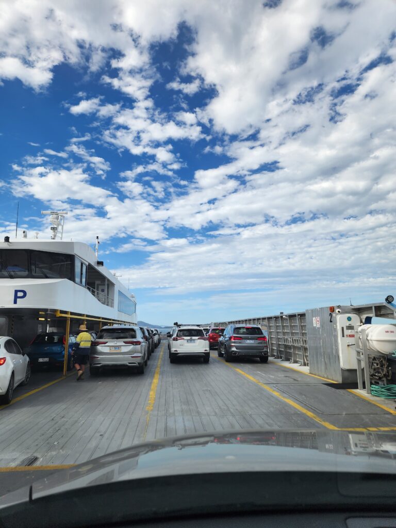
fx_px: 351
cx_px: 198
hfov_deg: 58.9
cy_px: 264
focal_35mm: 23
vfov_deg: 73.9
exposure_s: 1/1050
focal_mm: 6.4
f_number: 1.8
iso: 12
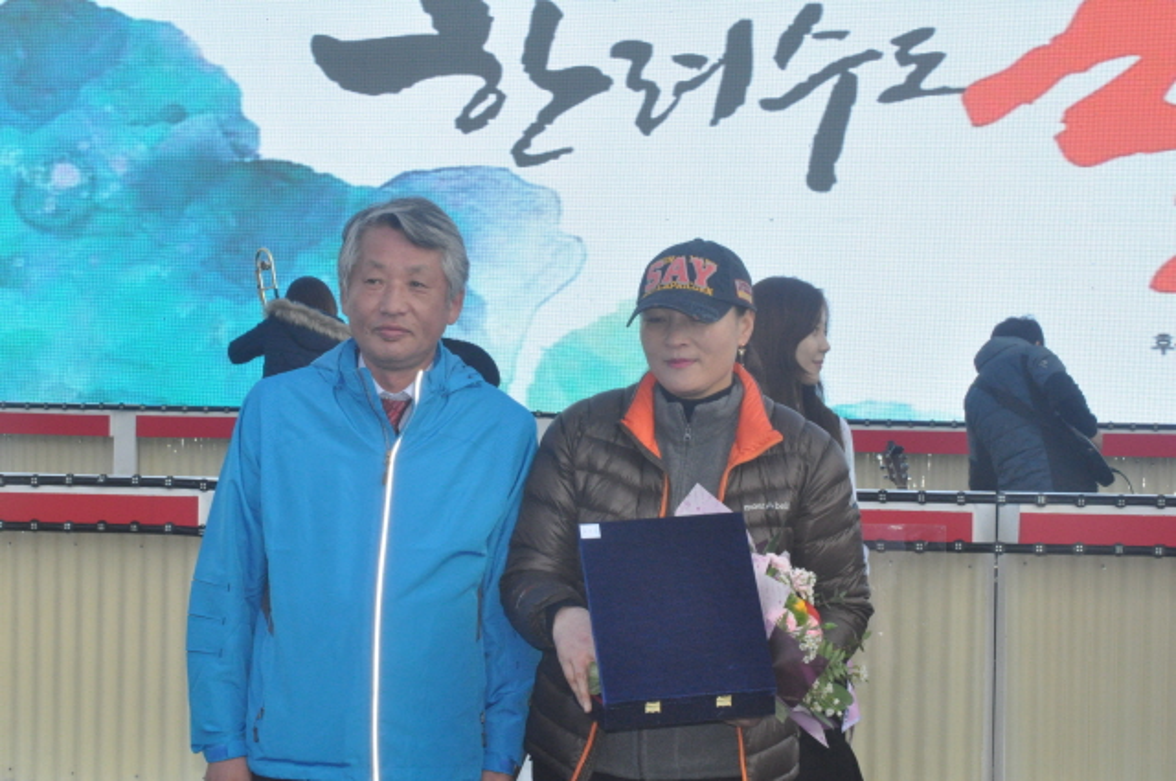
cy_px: 390
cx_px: 588
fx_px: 2545
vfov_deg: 17.4
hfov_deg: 26.0
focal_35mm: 78
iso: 1600
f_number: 22
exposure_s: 1/200
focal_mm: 52
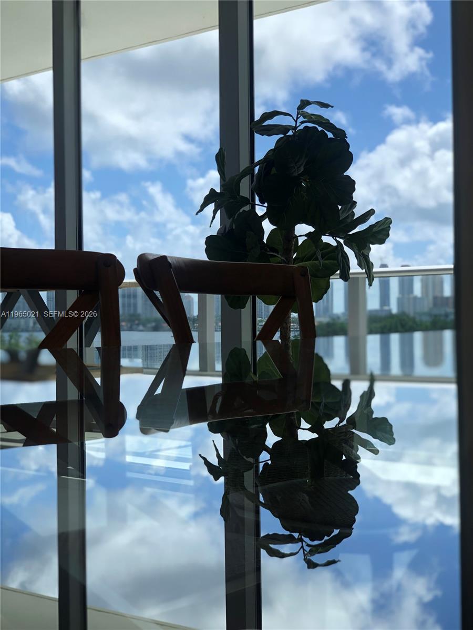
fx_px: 947
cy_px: 315
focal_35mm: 52
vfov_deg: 36.8
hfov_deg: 28.0
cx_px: 236
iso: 16
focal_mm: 6
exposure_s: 1/199
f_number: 2.4
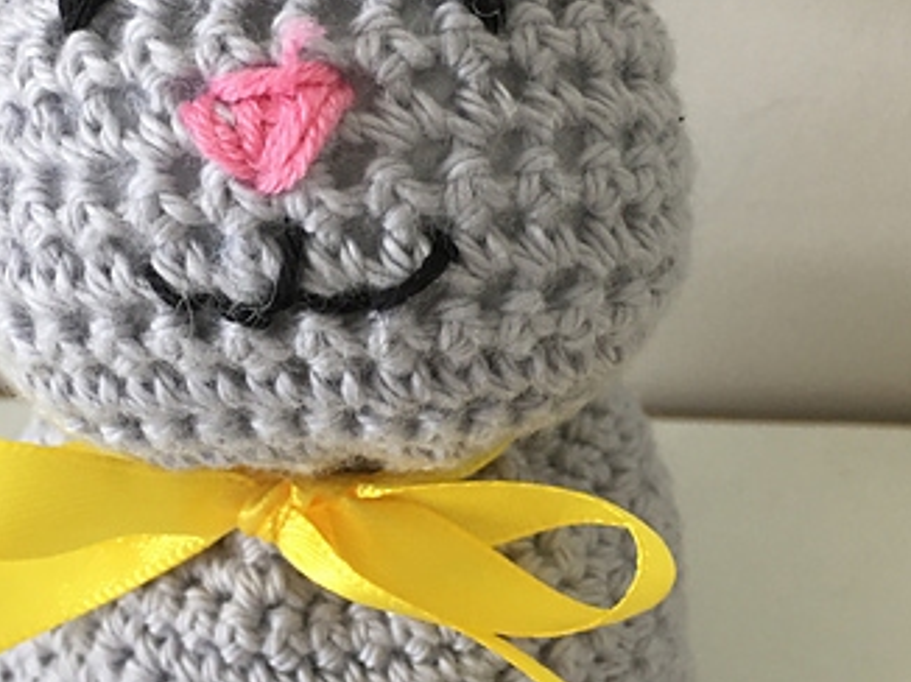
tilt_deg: -38.6
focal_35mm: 57
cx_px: 302
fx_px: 1499
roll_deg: +2.9
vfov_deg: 25.6
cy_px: 274
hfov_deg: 33.5
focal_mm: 4.15
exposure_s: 1/17
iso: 32
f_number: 2.2
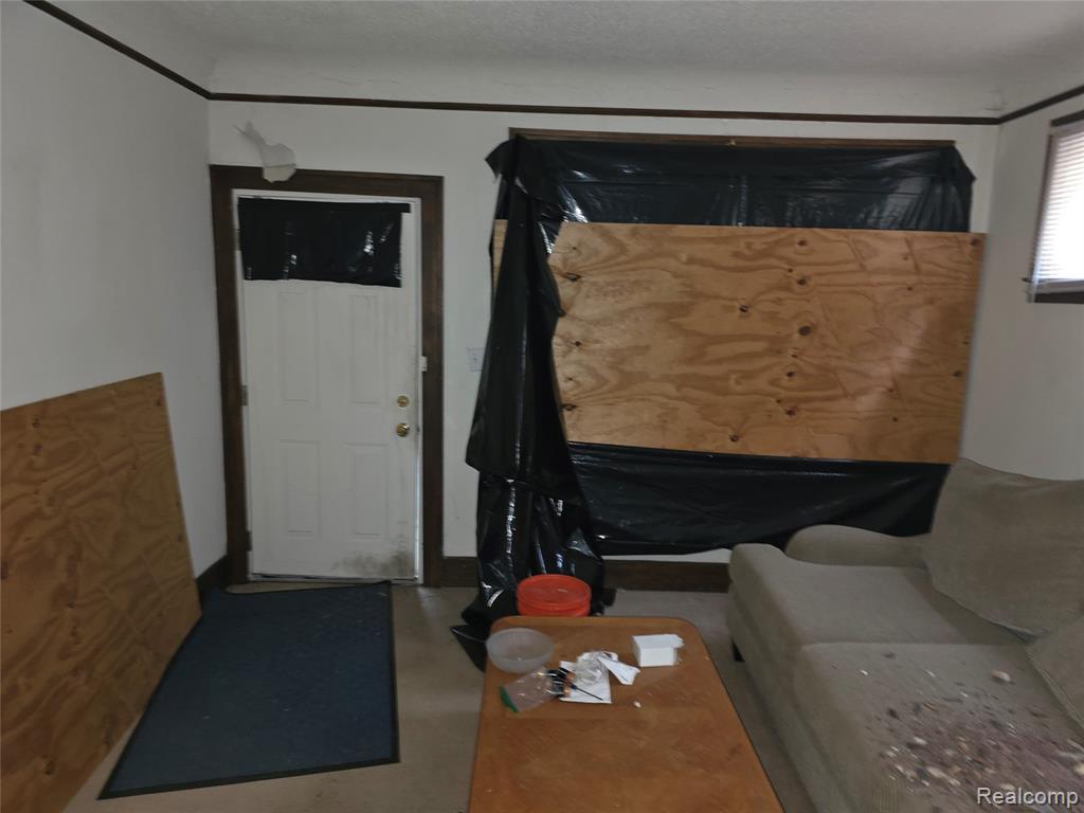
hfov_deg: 73.9
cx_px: 542
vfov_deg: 58.9
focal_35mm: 23
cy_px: 406
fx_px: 720
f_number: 1.7
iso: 320
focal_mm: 6.3
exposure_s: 1/12
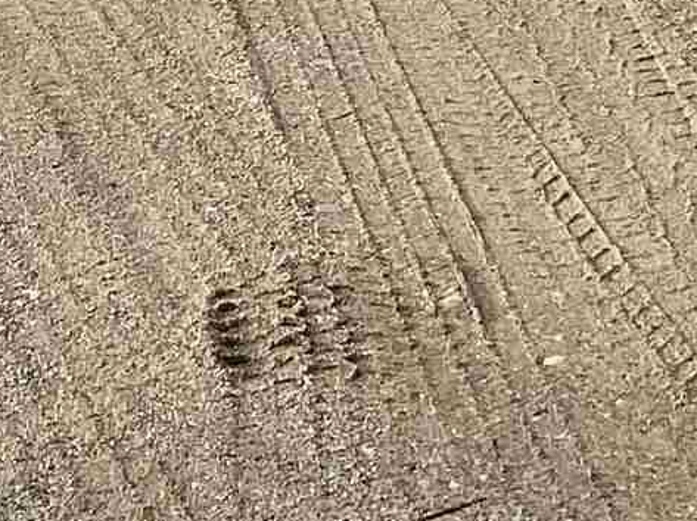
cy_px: -1141
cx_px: 251
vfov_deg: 7.5
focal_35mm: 169
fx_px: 3400
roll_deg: +1.4
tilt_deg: -4.8
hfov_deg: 11.7
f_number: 1.8
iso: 32
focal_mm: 4.25
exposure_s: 1/1996
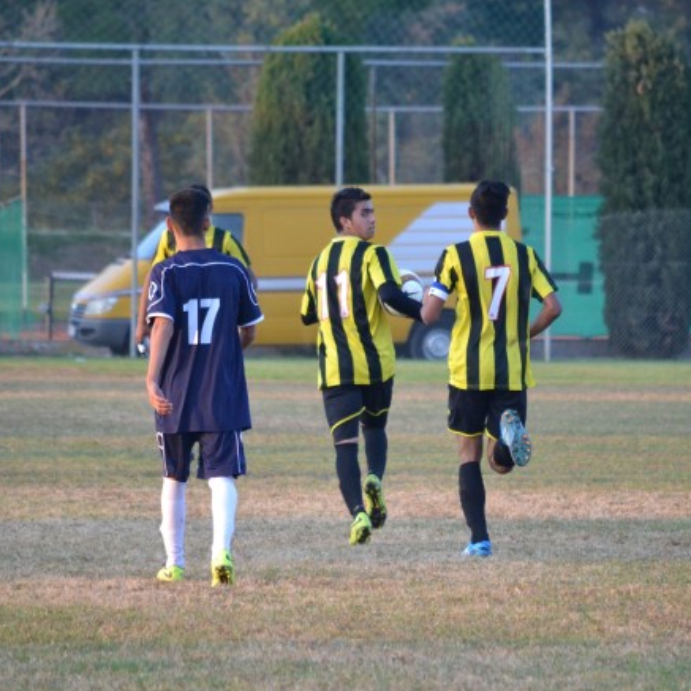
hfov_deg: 4.6
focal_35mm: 385
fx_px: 8695
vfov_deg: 4.6
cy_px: 346
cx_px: 381
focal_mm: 200
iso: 1800
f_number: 5.6
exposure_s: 1/500
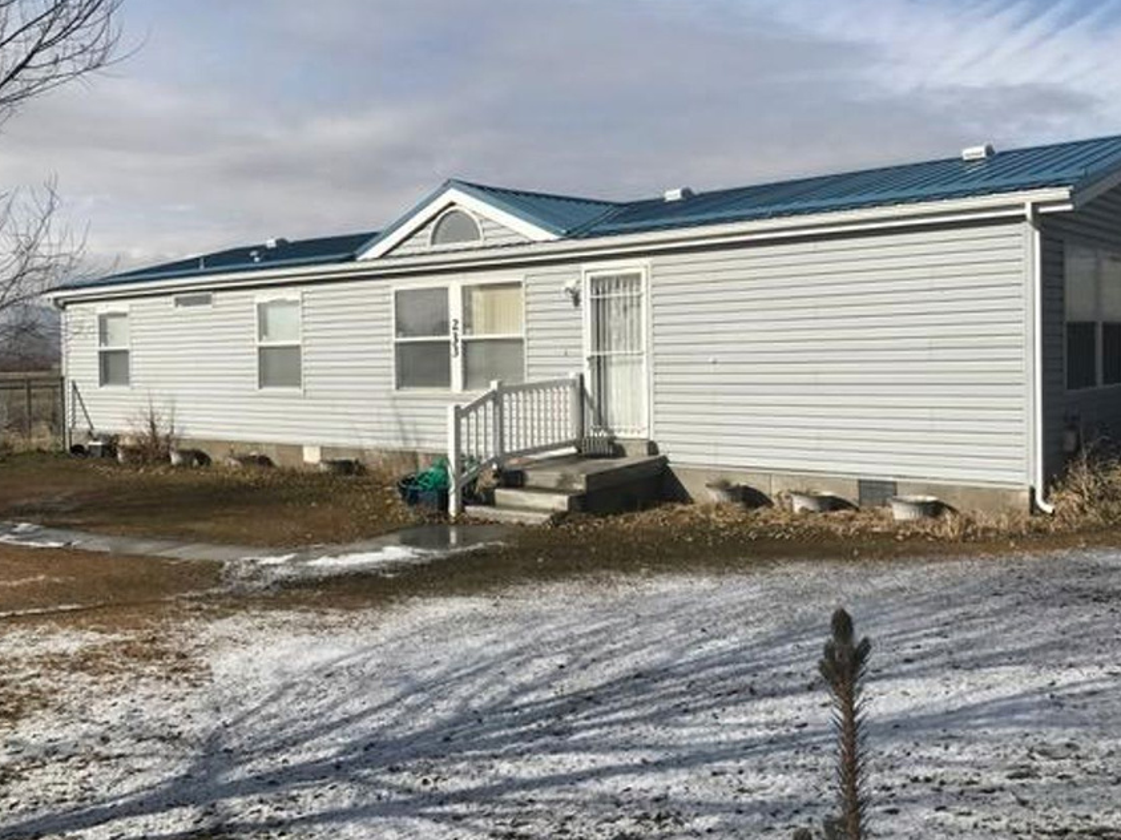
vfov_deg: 41.8
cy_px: 389
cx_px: 586
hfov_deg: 53.9
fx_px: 1101
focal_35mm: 34
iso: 20
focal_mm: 3.99
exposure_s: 1/5051
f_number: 1.8
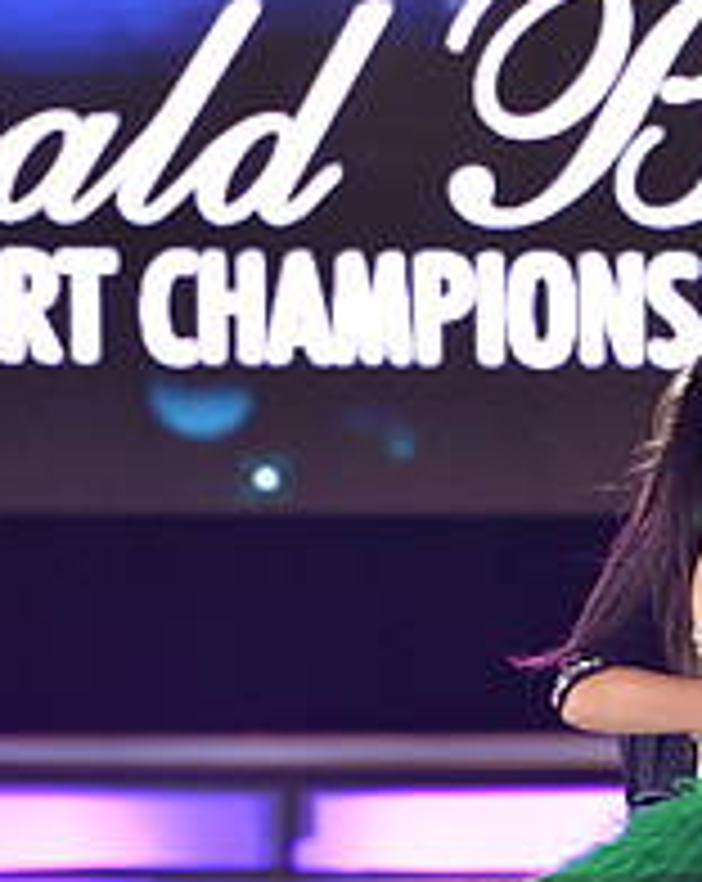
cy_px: 1026
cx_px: 776
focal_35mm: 556
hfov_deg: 2.8
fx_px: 14485
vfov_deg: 3.5
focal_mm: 200
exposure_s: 1/200
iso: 2000
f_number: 4
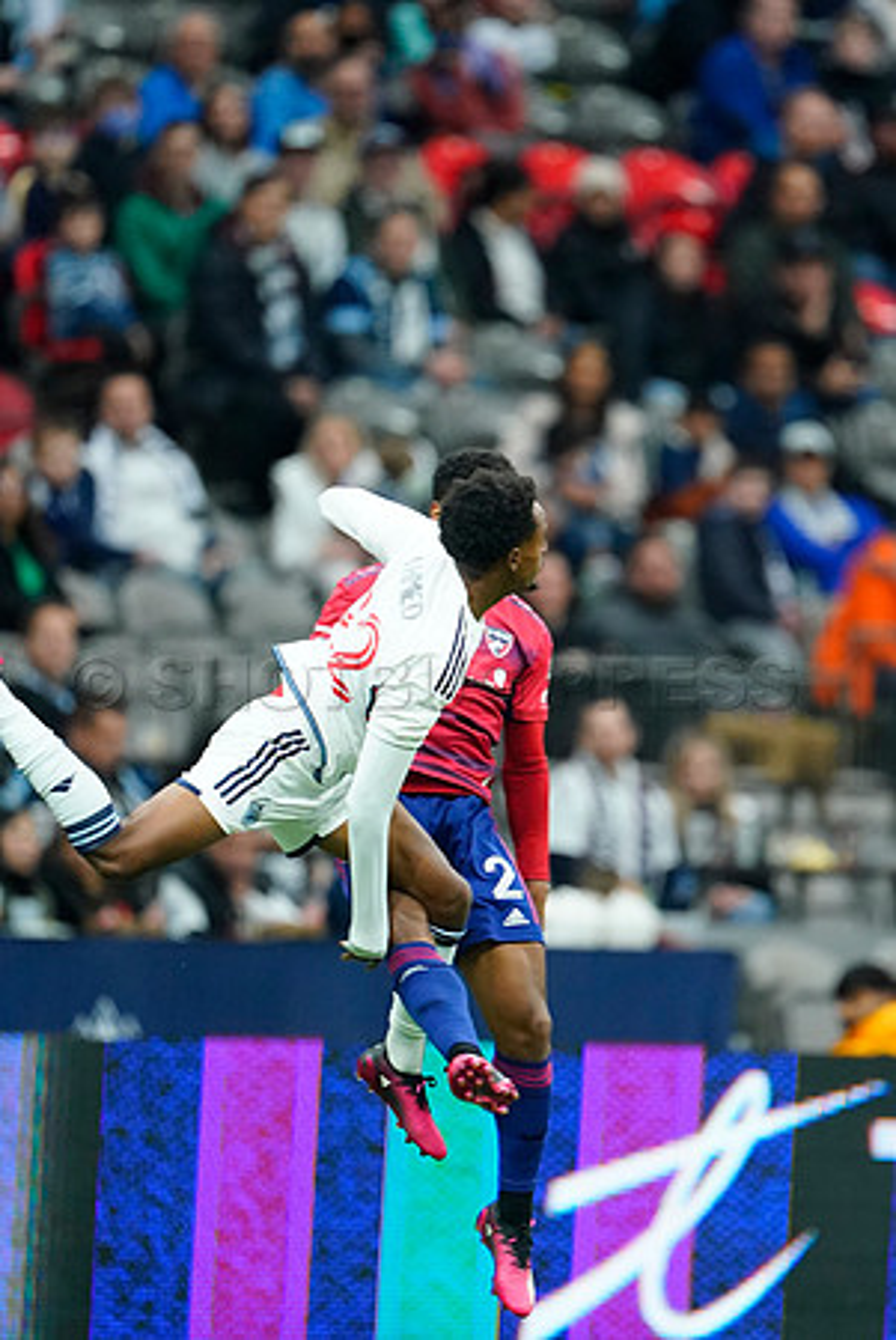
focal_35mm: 600
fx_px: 22347
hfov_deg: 2.3
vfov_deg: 3.4
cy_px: 670
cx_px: 448
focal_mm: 600
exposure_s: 1/1600
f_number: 4
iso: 5000
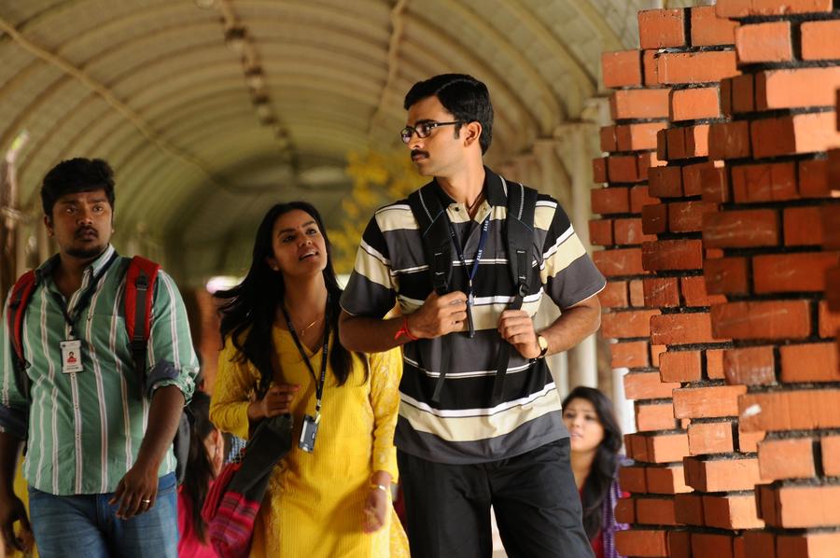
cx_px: 420
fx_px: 6817
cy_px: 279
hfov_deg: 7.1
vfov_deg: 4.7
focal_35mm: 292
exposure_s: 1/160
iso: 400
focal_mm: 195
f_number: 5.3
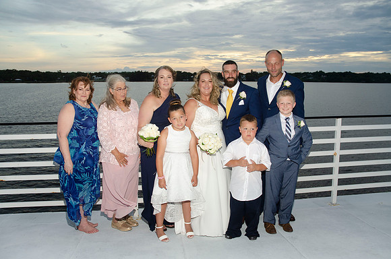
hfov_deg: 67.5
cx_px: 196
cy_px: 130
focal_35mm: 27
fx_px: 293
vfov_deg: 47.7
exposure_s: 1/125
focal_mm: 18
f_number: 5.6
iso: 200
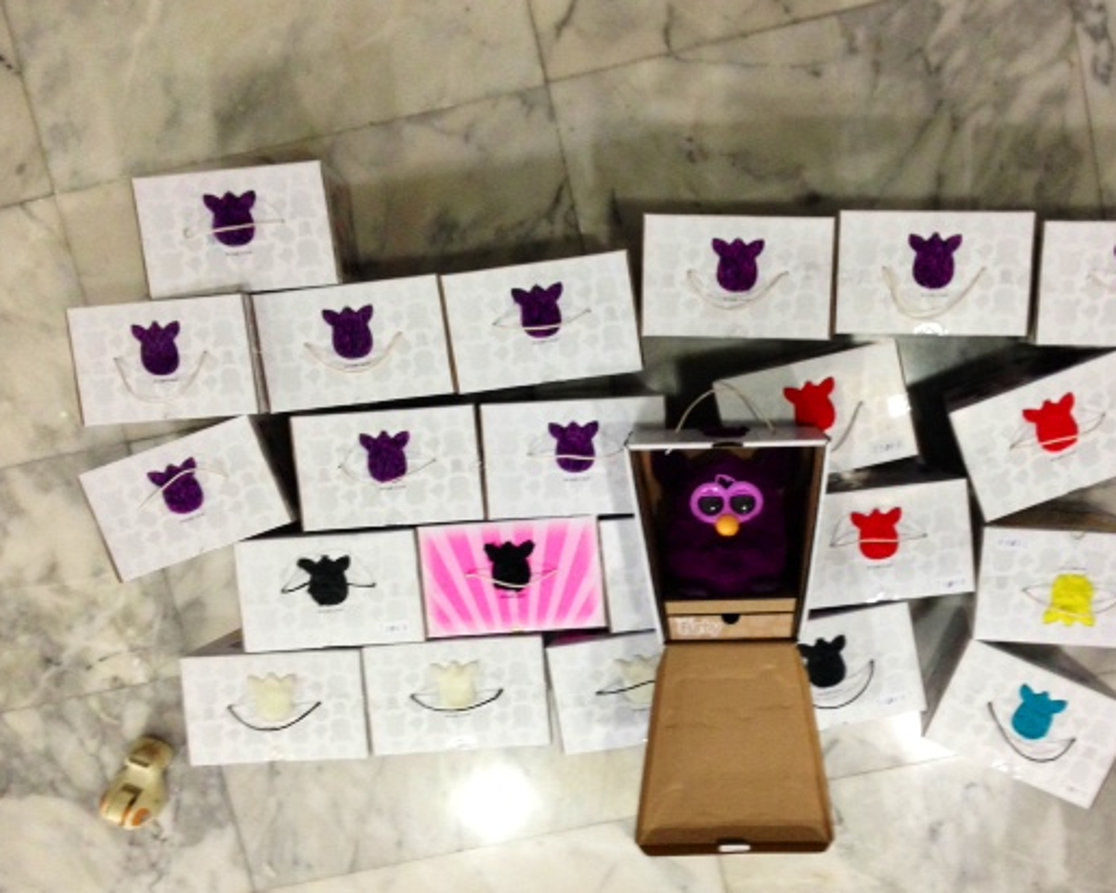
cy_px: 514
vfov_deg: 37.3
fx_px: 1321
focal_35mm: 40
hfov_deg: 45.5
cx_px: 672
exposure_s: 1/20
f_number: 2.4
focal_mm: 4.13
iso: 200
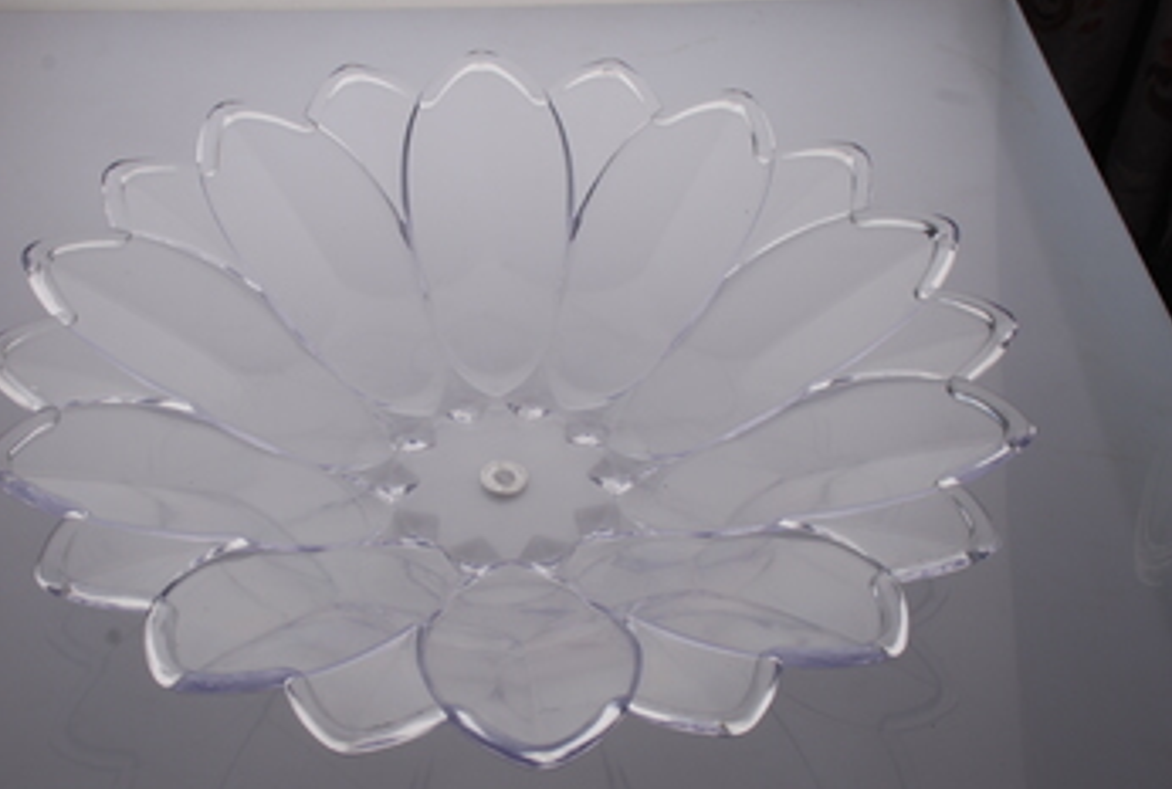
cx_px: 515
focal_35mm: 52
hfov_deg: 38.0
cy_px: 437
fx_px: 1698
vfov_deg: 26.2
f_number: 11
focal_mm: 24
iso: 100
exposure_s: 1/125
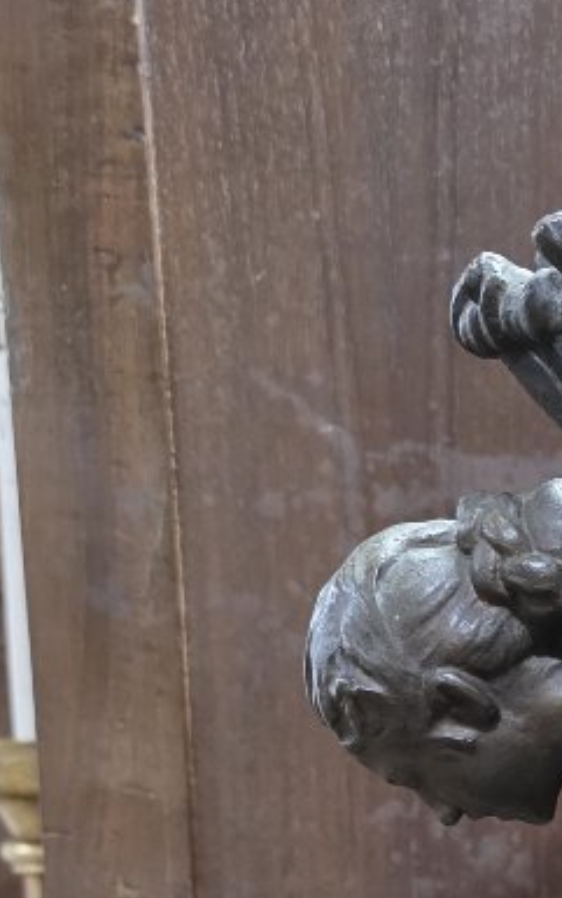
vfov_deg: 24.2
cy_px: 1122
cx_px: 819
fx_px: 1860
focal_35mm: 76
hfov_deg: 15.9
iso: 800
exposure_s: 1/100
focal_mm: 6.3
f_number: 1.7
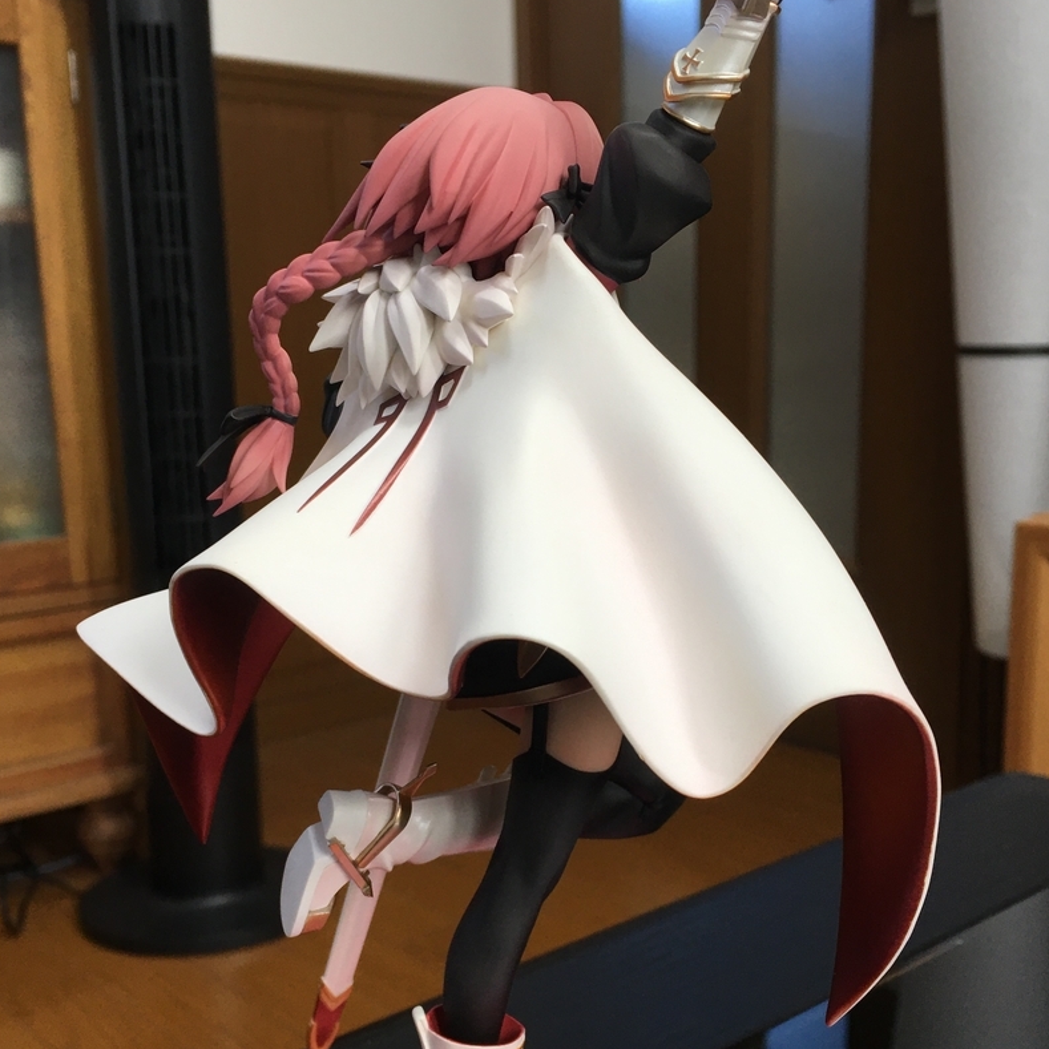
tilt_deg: -9.4
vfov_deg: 42.7
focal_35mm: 39
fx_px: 1337
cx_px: 533
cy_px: 602
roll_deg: +1.7
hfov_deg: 42.8
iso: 25
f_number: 2.2
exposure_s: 1/40
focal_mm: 4.15
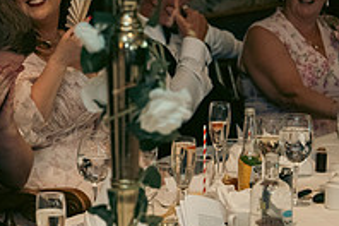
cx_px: 5
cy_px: 157
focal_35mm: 205
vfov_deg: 6.7
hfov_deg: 10.0
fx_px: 1930
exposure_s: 1/160
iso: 2500
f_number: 3.5
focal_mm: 70
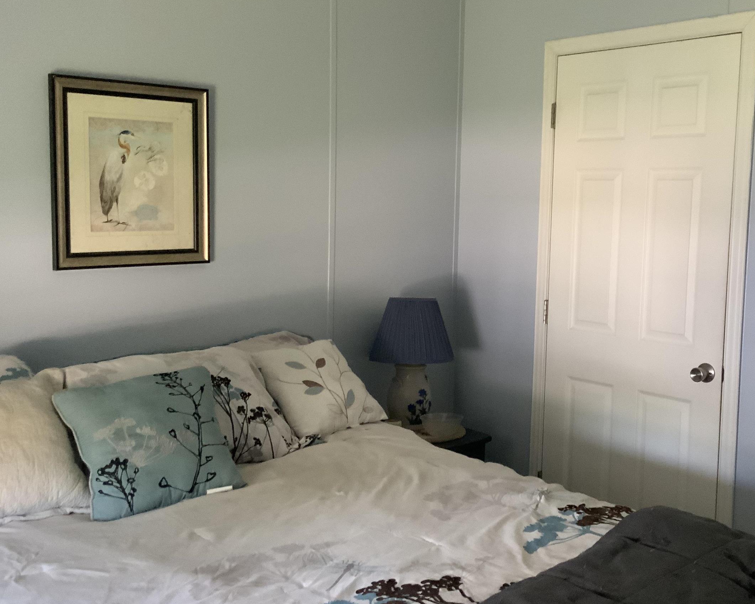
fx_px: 916
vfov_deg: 36.5
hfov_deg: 44.3
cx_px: 490
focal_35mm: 41
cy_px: 287
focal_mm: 3
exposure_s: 1/47
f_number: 1.8
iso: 320
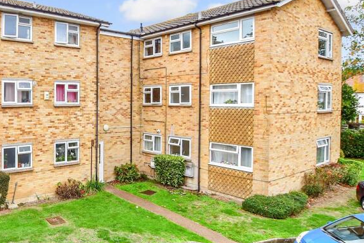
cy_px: 138
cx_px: 79
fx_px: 273
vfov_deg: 47.8
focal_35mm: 27
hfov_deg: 62.4
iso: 400
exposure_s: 1/250
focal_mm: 10
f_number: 8
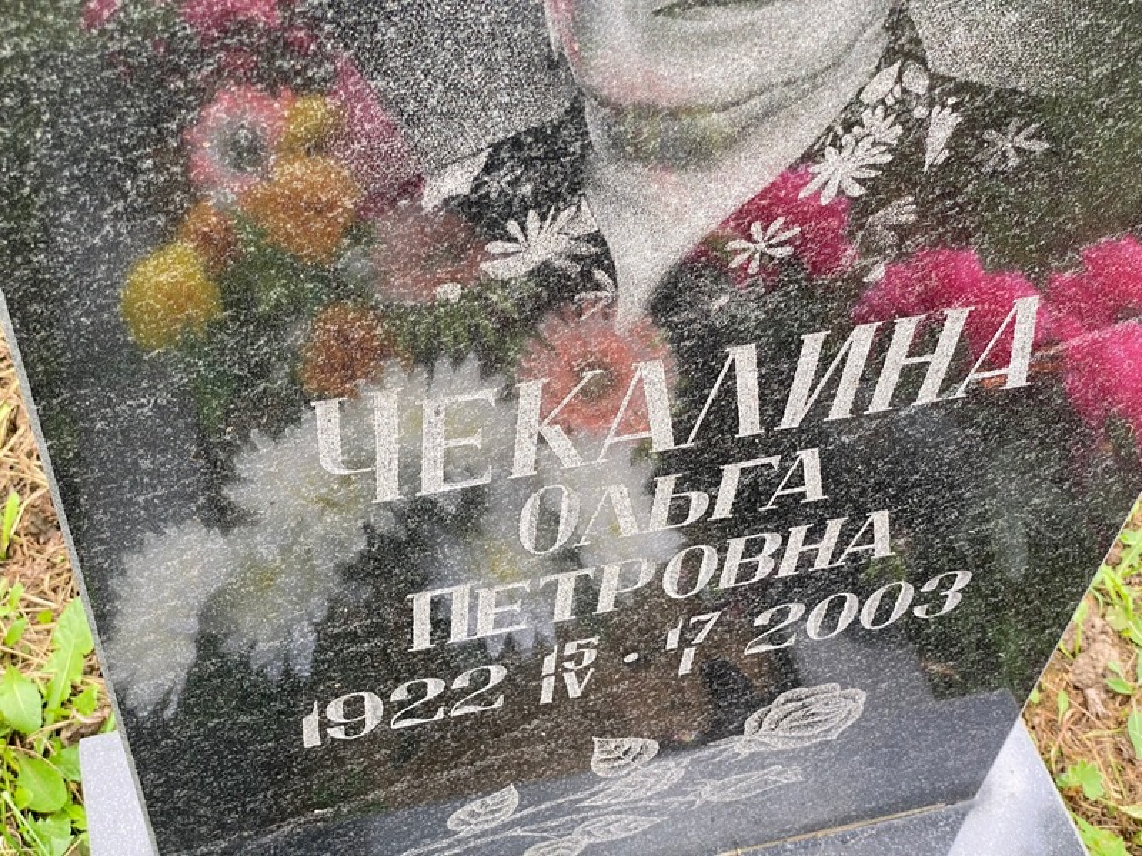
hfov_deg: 36.8
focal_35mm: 52
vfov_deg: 28.0
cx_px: 571
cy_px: 428
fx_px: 1716
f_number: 2
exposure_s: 1/122
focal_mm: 6
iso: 32
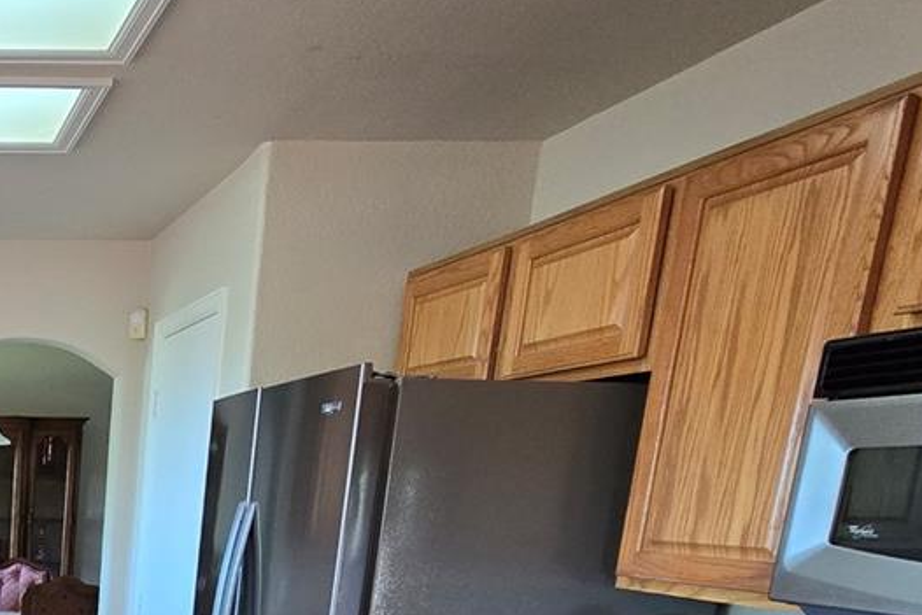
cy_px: 710
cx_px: -186
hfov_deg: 38.4
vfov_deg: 31.1
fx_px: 948
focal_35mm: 37
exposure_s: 1/60
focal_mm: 2.2
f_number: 2.2
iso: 250
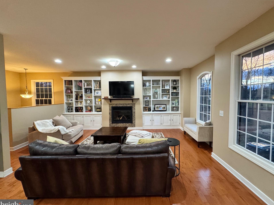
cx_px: 145
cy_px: 101
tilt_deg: -3.2
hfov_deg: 98.1
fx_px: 119
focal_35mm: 15
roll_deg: +1.0
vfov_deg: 81.8
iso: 400
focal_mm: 2.22
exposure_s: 1/60
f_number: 2.2
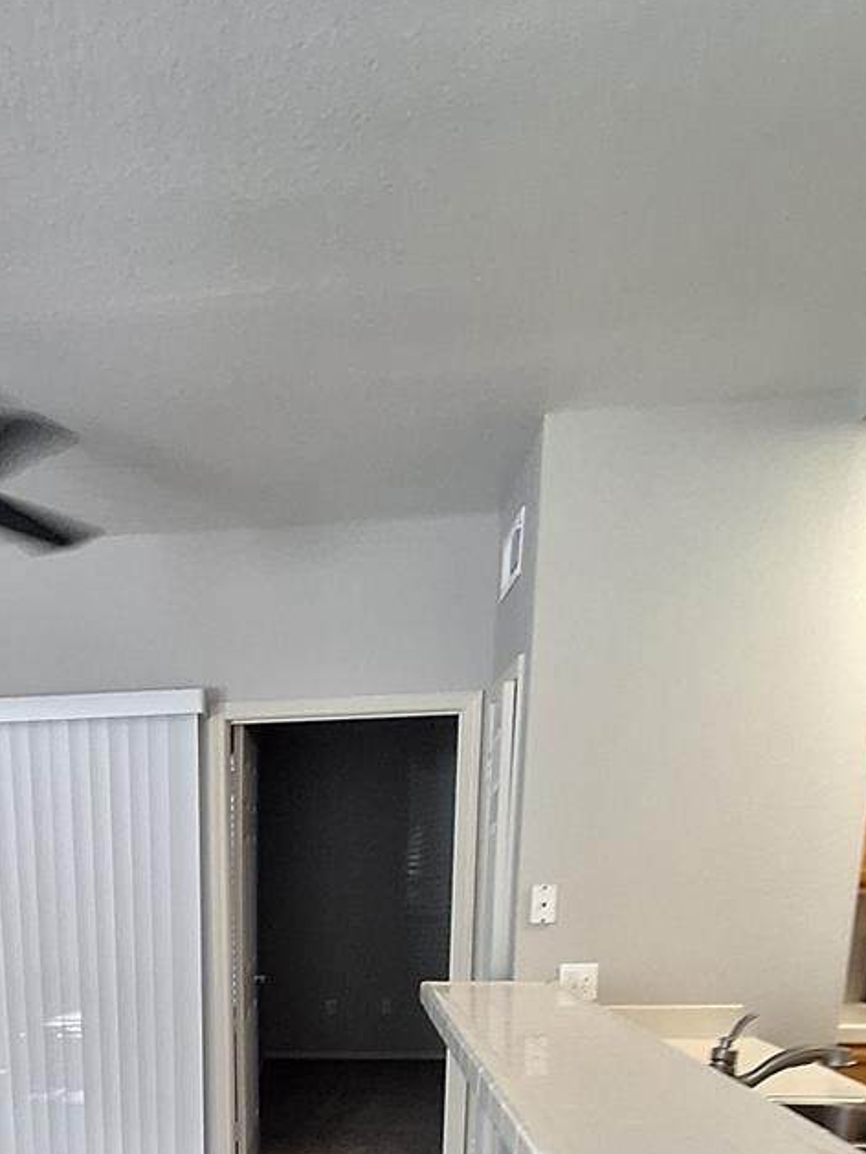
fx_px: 1034
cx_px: 206
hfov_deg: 43.8
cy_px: 1160
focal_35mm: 31
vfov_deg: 48.0
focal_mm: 1.74
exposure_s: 1/40
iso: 125
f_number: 2.2
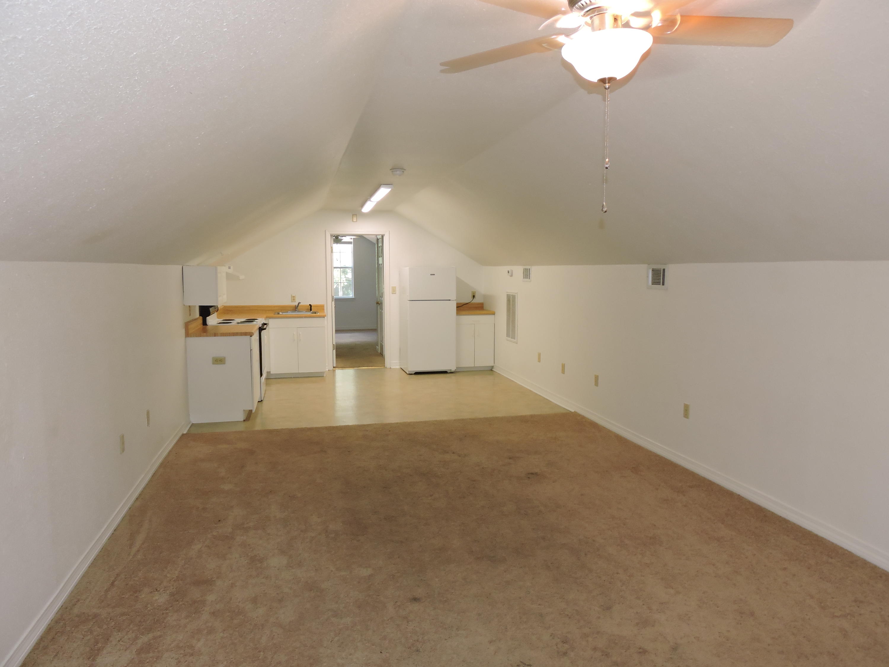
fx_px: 616
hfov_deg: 71.6
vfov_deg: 56.8
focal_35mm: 24
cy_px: 334
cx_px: 444
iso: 220
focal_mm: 4.3
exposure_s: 1/40
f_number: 3.3
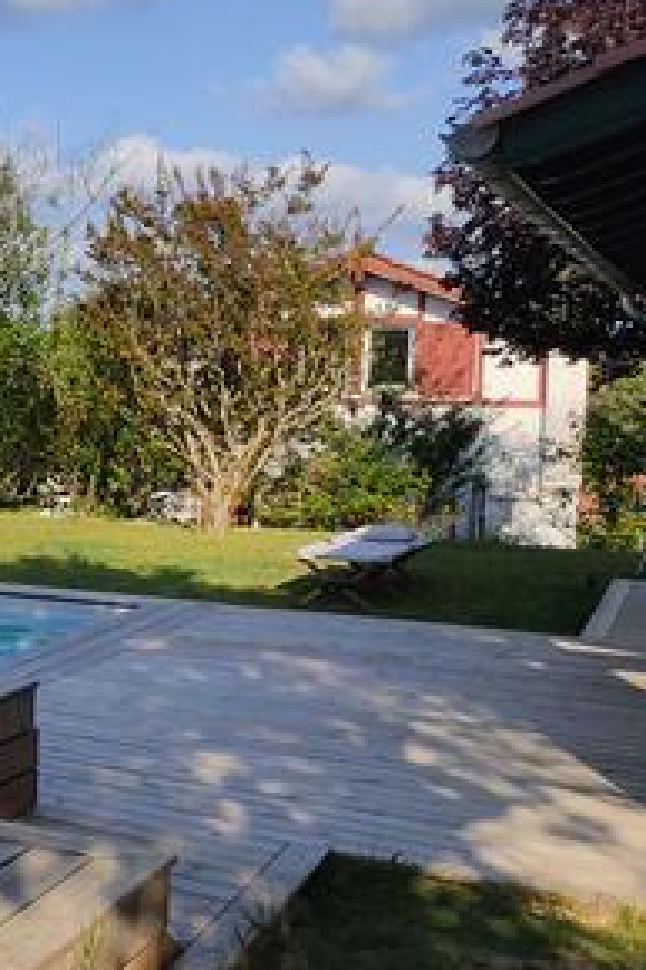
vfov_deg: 35.7
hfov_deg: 20.4
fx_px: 1509
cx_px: -348
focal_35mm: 56
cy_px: 498
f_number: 1.79
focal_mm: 4.74
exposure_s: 1/1451
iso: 100
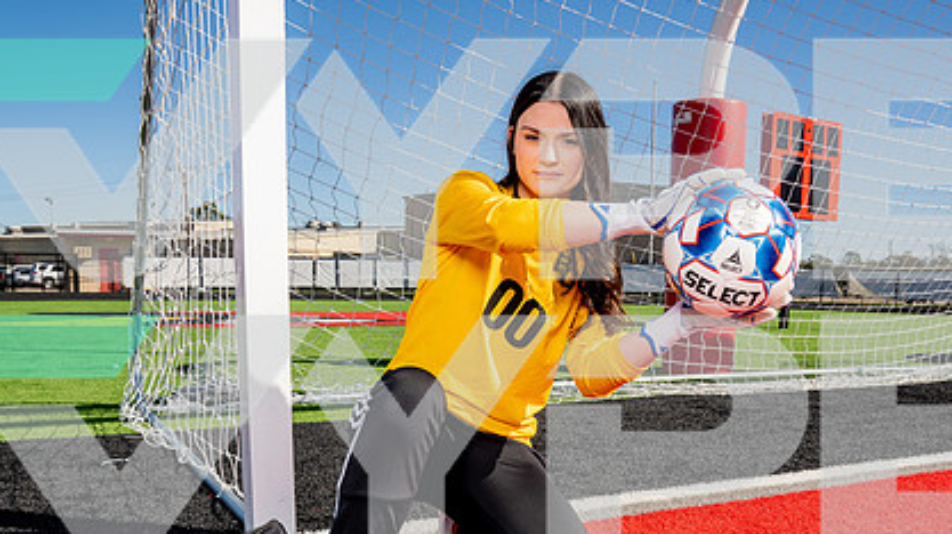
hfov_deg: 56.6
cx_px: 502
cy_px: 437
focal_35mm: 35
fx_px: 883
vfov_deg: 32.6
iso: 100
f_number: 7.1
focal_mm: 24
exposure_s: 1/250
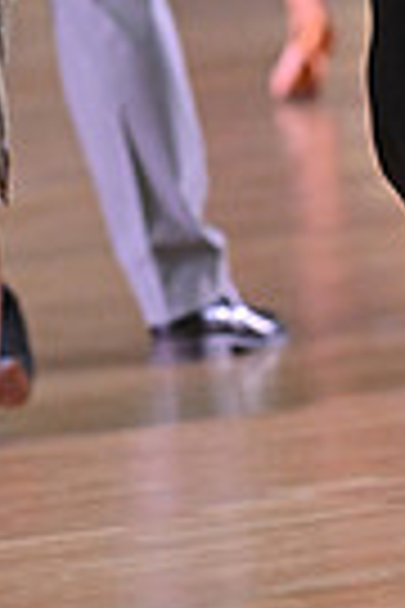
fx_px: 11272
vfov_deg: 3.1
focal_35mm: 668
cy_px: -392
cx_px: 214
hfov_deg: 2.1
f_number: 5
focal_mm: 155
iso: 2500
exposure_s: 1/320
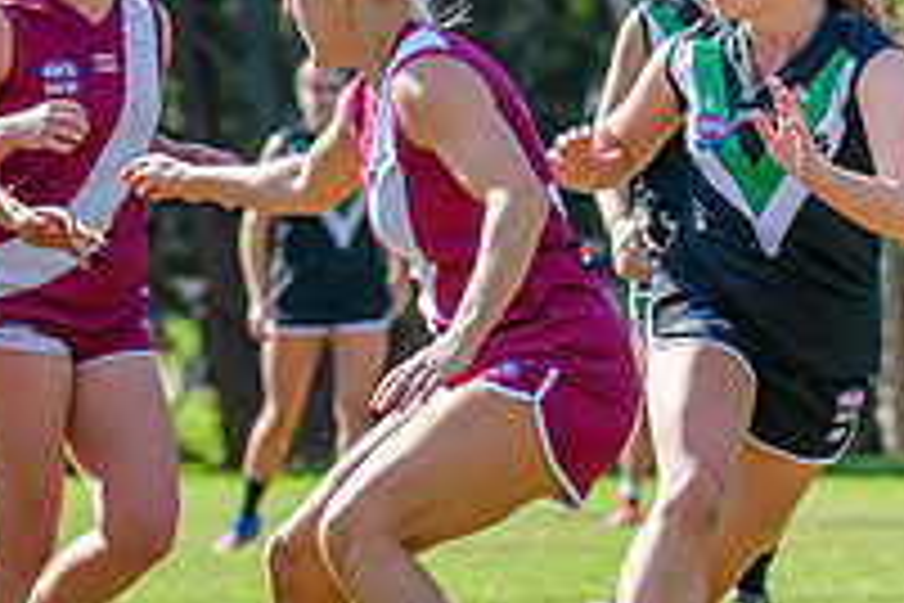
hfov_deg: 3.4
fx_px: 14940
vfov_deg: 2.3
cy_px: 151
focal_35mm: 595
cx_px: -602
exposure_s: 1/1250
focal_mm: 170
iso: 800
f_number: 6.3
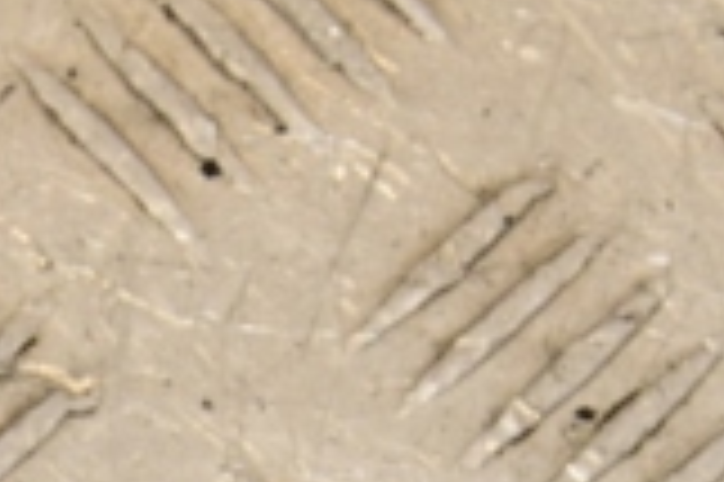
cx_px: 31
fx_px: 5987
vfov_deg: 4.5
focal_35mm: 298
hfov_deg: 6.9
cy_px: 923
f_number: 10
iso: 800
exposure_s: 1/200
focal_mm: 50
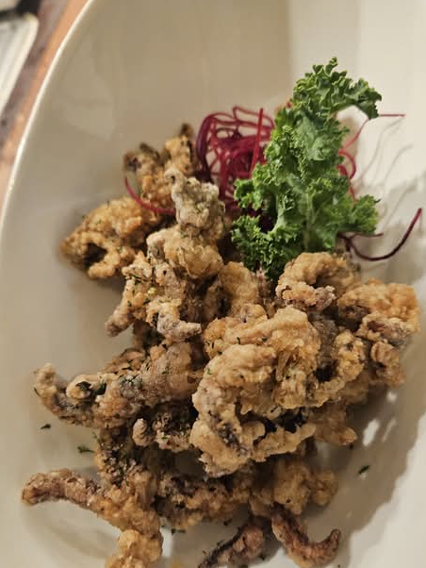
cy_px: 328
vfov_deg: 63.1
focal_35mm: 28
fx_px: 459
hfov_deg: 49.8
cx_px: 221
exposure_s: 1/120
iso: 1000
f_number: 1.8
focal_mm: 5.4
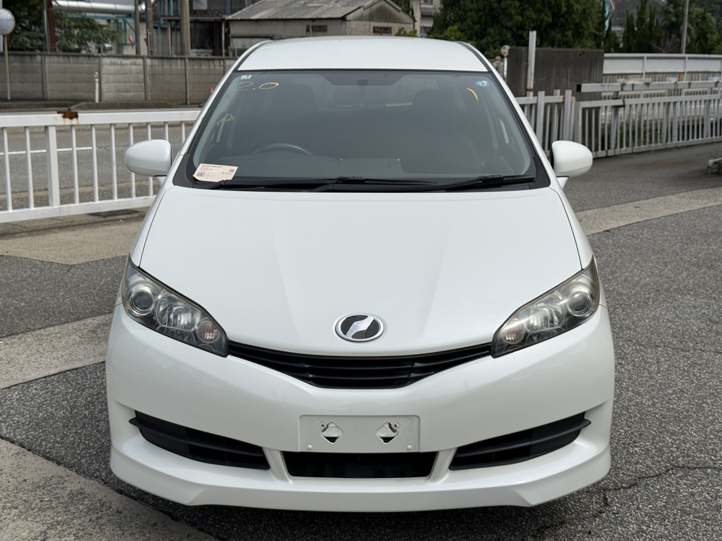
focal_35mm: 48
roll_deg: -0.6
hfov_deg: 39.7
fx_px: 1001
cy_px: 270
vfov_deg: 30.3
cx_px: 361
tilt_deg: -11.6
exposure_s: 1/11364
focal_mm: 6.76
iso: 64
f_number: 1.78
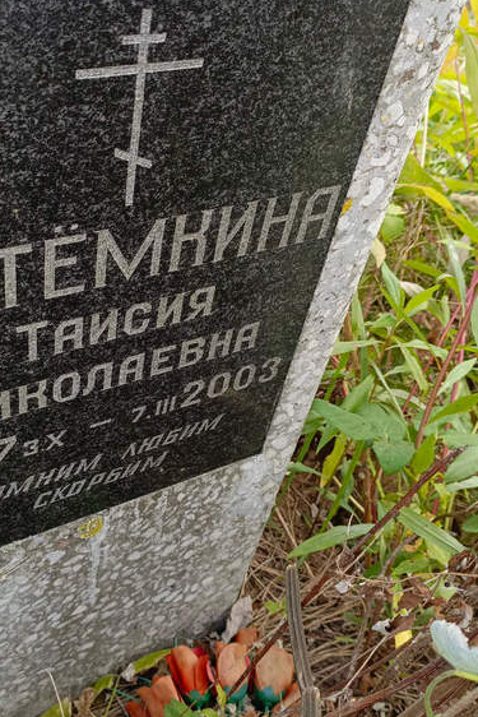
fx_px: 736
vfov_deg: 51.9
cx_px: 201
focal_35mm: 37
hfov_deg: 35.9
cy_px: 347
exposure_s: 1/100
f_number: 1.69
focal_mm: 4.76
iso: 149
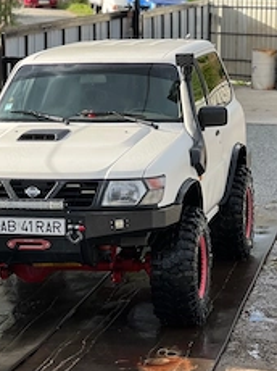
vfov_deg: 14.7
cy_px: 147
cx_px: 89
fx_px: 1432
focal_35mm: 134
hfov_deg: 11.0
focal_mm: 9
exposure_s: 1/147
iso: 20
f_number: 2.8
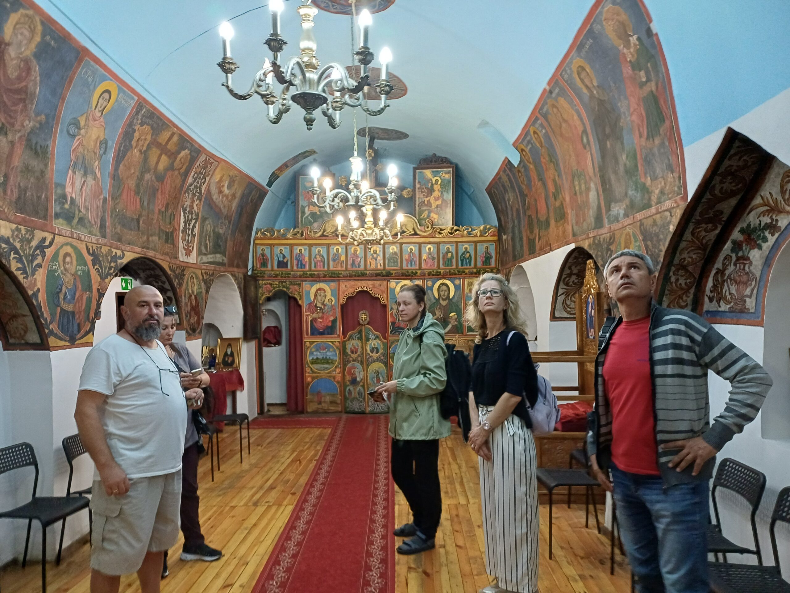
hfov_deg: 69.4
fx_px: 571
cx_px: 395
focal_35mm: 25
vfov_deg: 54.9
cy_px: 296
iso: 500
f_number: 1.8
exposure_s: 1/33.3
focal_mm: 4.65
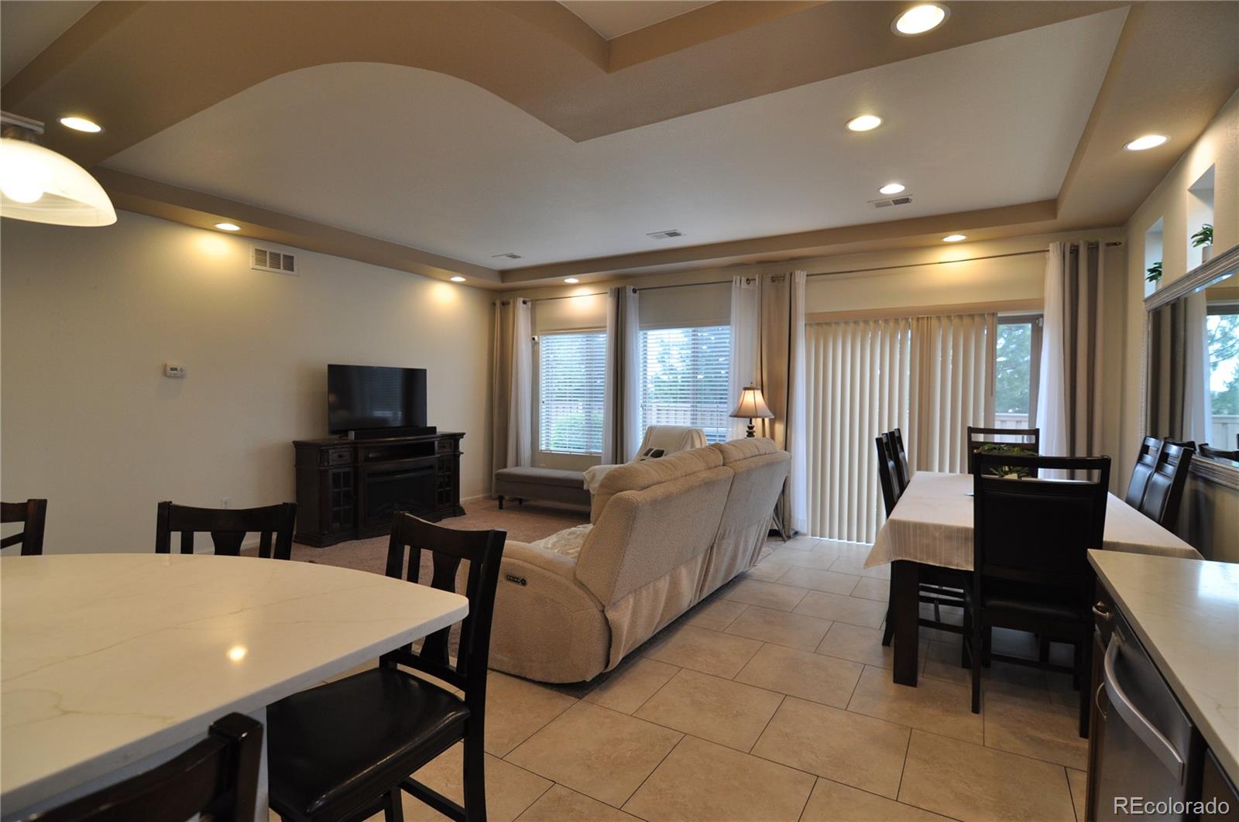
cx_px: 620
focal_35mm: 16
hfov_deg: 95.1
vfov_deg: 71.9
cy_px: 411
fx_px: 567
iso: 400
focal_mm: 11
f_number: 4
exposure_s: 1/60
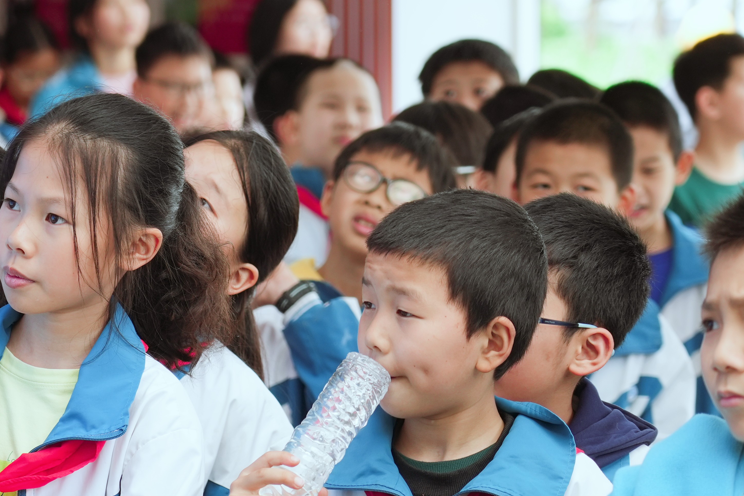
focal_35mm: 222
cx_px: 148
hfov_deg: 9.2
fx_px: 4588
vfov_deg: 6.2
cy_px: 507
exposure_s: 1/160
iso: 250
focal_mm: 92
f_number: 4
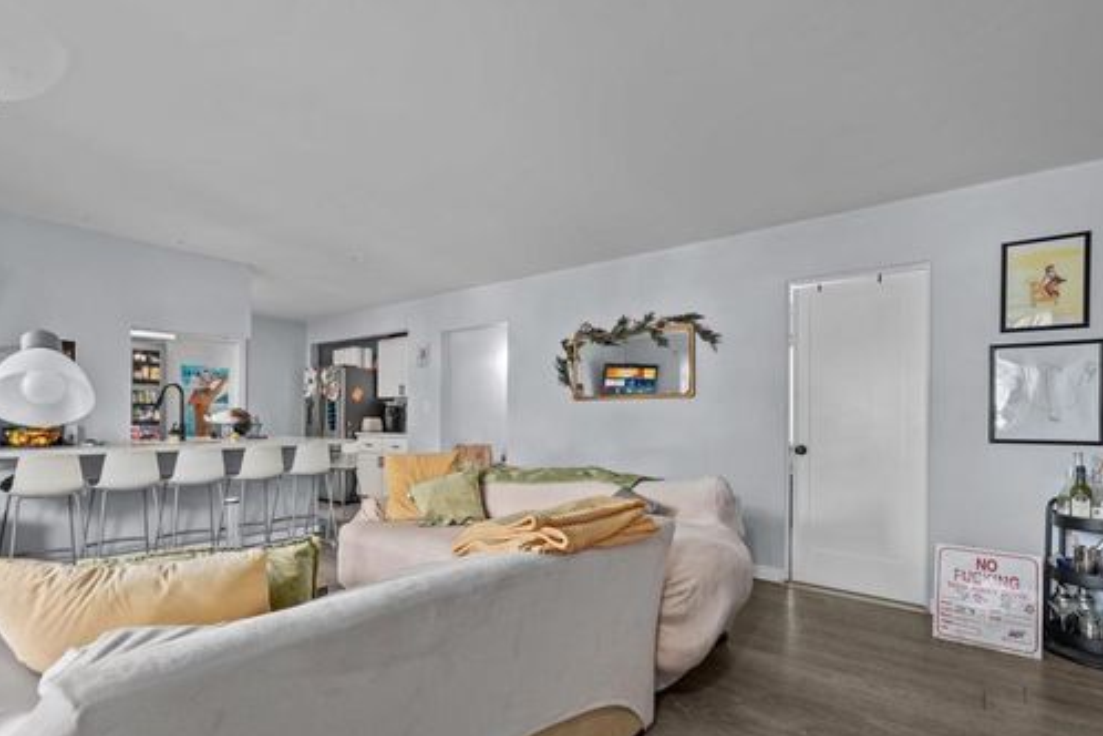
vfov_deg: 67.1
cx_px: 487
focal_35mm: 18
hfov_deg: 89.6
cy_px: 416
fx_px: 551
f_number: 8
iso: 100
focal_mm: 14
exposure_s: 3
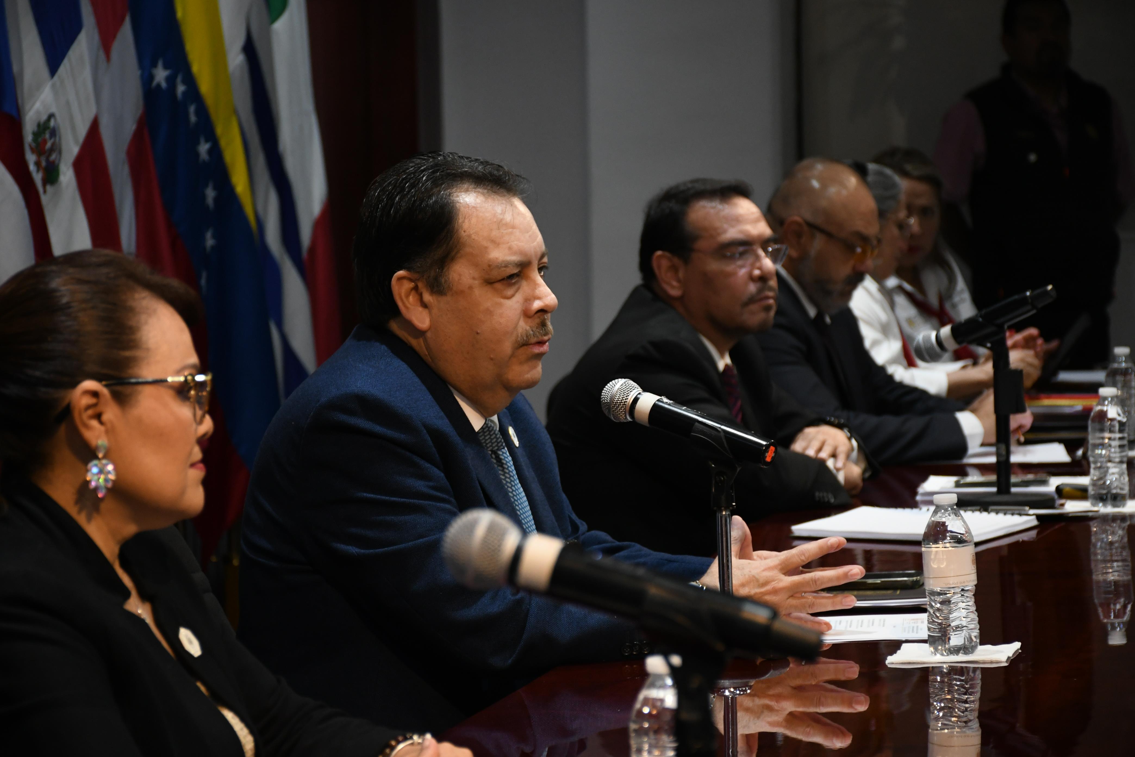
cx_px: 568
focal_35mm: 135
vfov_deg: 10.2
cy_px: 378
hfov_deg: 15.2
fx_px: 4256
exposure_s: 1/100
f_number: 5.3
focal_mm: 90
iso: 1600
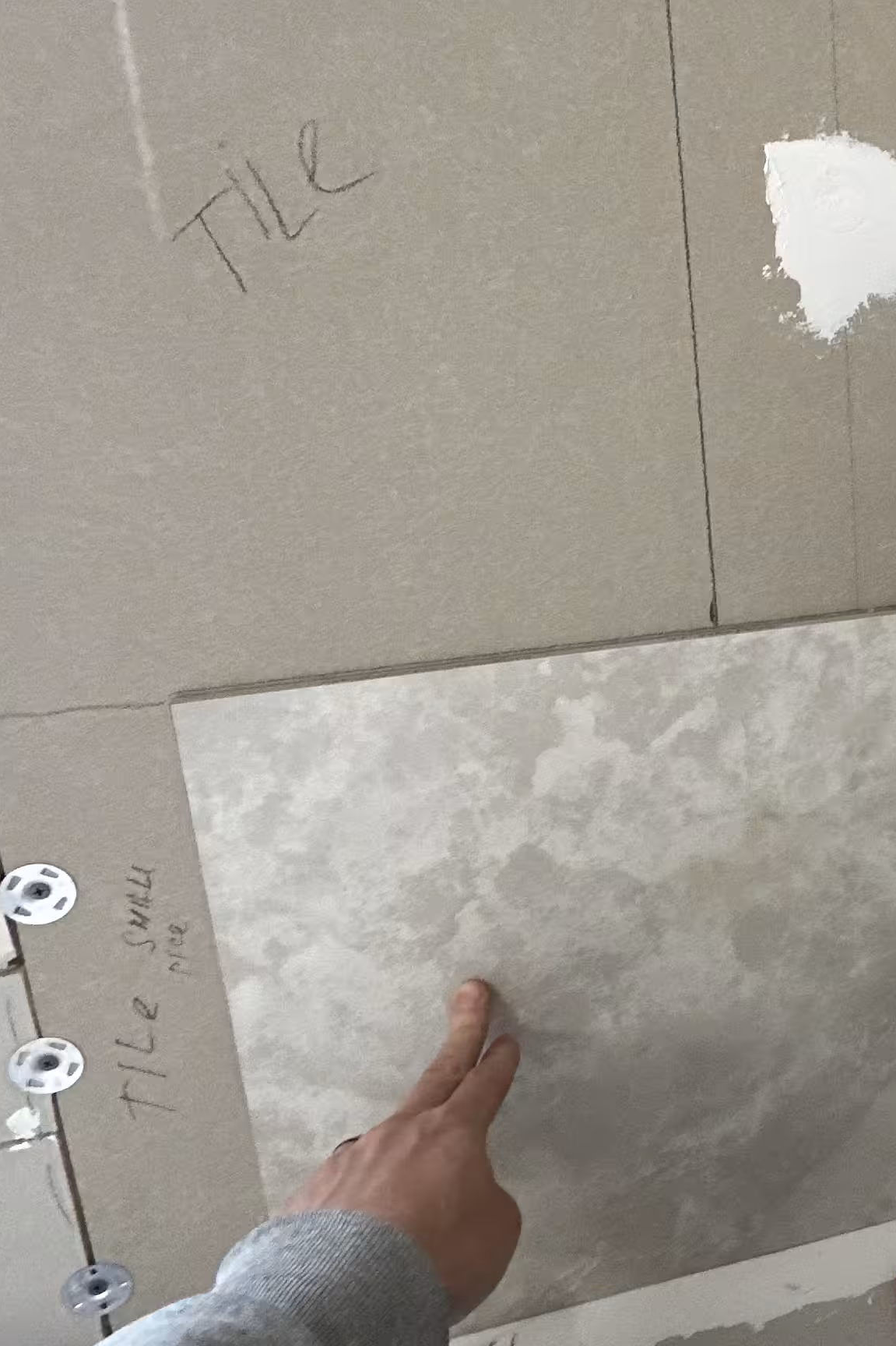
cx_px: 946
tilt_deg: -13.5
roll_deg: +0.0
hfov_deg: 34.4
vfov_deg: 55.2
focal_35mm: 34
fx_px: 1269
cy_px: 510
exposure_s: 1/60
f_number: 2.2
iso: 250
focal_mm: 2.22
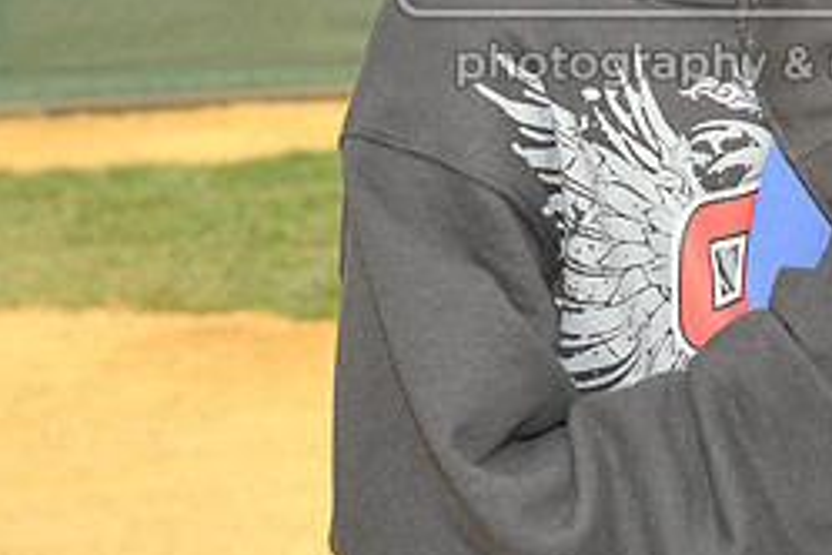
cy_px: -60
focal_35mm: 163
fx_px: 3767
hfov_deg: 12.5
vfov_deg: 8.4
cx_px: 795
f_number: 8
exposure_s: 1/250
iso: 400
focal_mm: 70
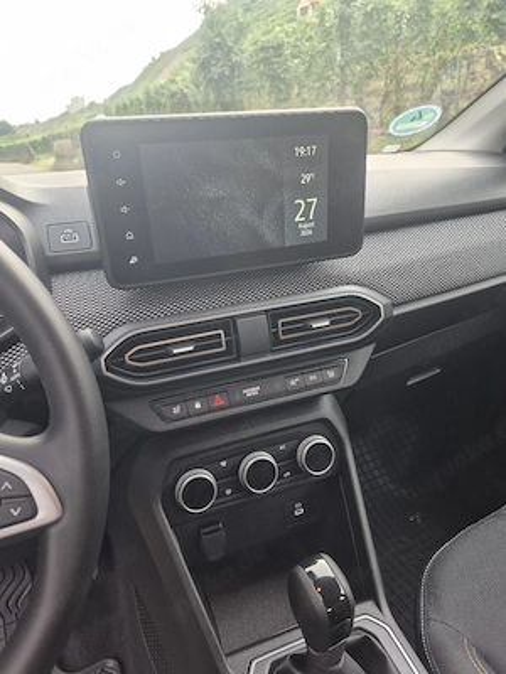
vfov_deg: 73.9
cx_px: 253
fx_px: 448
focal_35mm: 23
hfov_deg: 58.9
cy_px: 337
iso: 320
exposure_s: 1/100
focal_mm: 5.4
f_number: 1.8
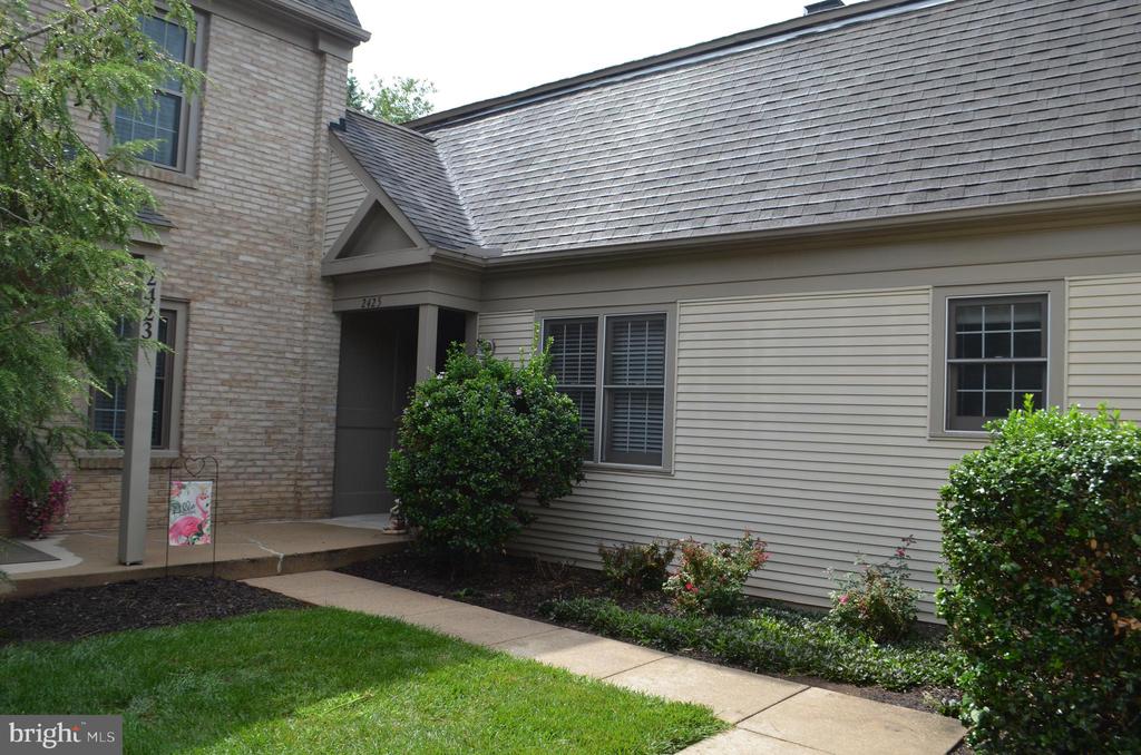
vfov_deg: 47.7
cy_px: 378
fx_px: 854
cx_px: 570
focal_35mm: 27
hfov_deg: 67.5
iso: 180
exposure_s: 1/250
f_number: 8
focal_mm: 18
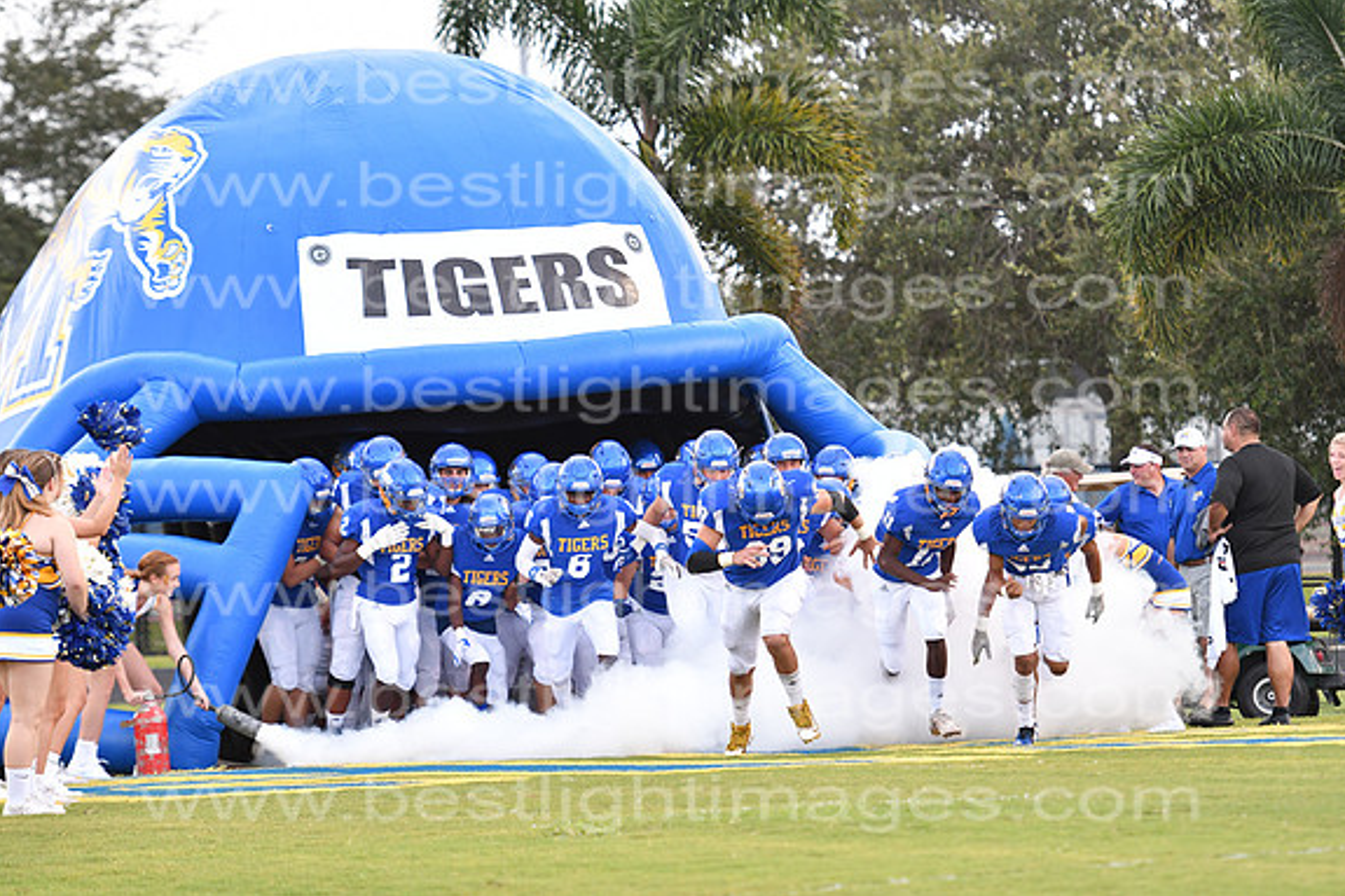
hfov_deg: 9.1
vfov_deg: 6.0
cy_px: 446
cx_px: 671
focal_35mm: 227
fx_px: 8478
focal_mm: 150
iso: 800
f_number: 3.2
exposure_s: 1/500
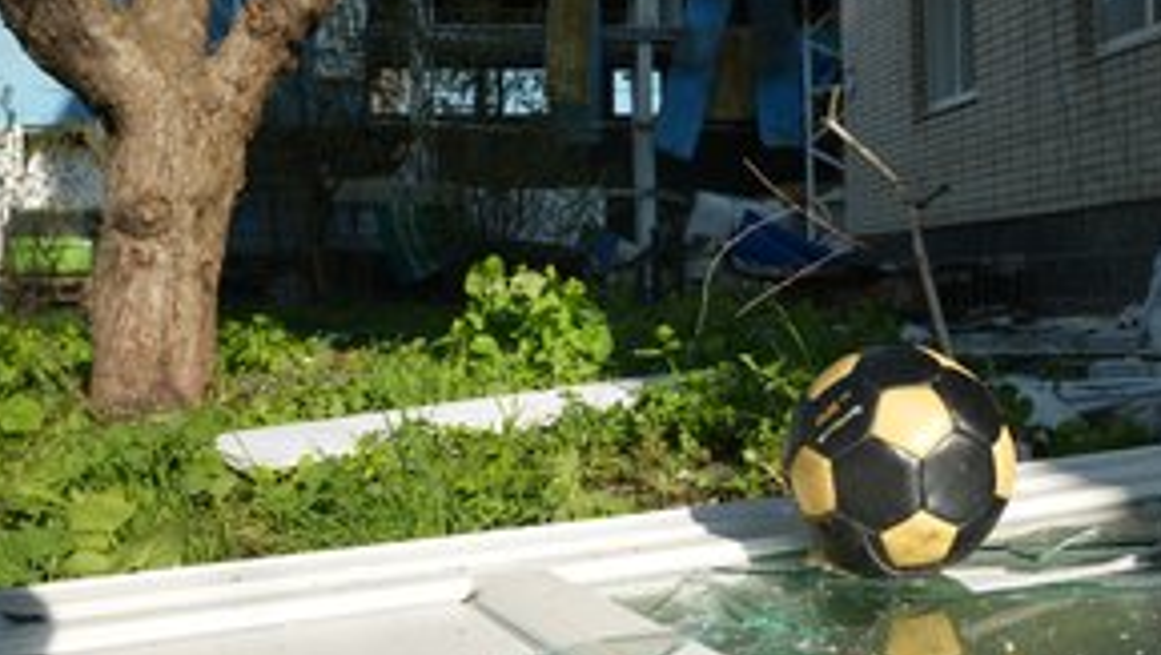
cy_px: 319
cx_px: 703
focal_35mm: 42
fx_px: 1294
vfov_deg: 28.4
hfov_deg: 48.0
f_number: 9
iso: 200
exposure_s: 1/125
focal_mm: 29
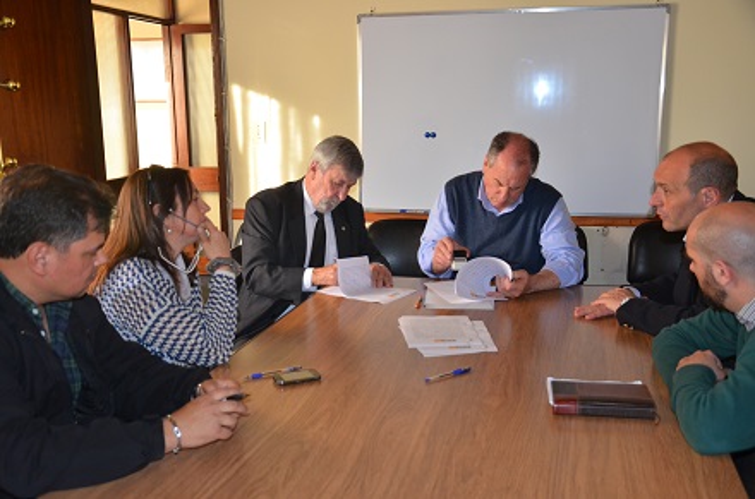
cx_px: 378
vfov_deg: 35.3
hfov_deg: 51.4
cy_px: 250
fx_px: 784
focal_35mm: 38
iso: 800
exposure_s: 1/60
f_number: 4
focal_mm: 25
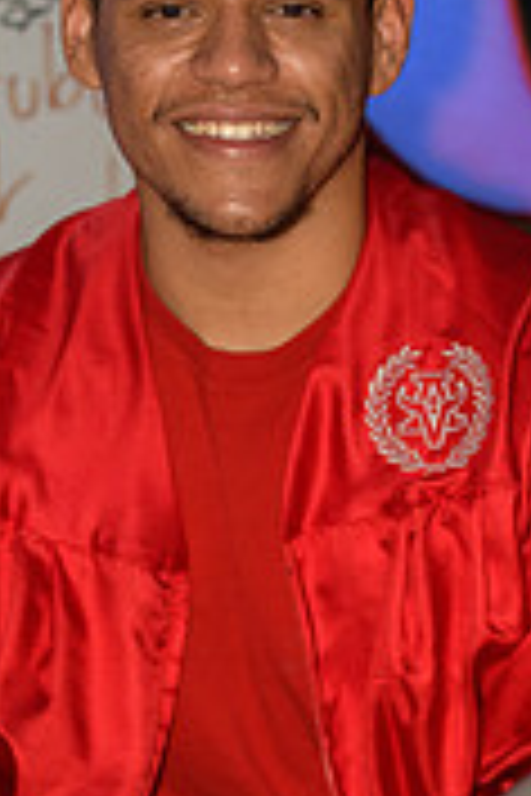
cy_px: 508
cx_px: 220
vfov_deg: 11.5
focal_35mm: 178
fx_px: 3938
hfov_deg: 7.7
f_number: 3.2
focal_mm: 70
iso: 800
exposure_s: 1/100
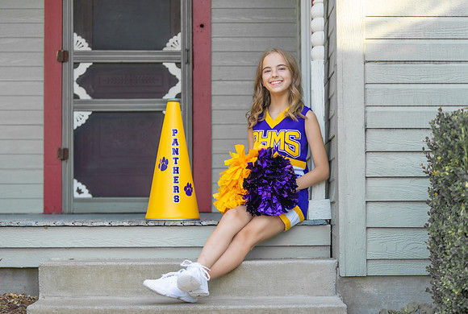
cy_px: 162
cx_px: 257
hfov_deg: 25.0
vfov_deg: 17.0
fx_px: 1053
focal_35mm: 81
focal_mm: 70
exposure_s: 1/320
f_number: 2.8
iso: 160
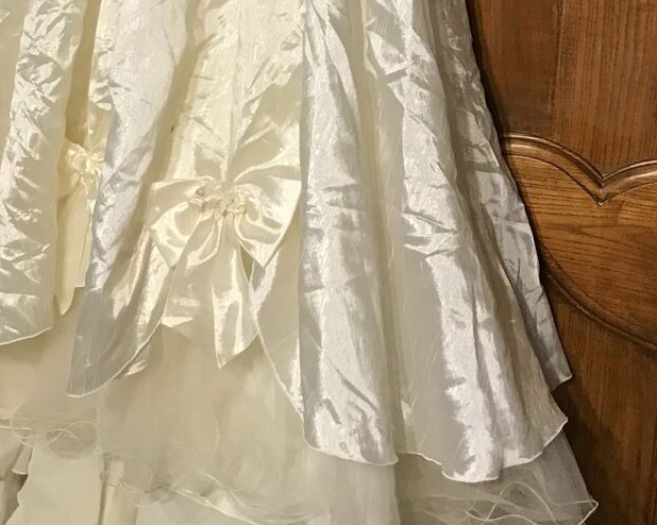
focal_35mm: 59
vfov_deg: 24.2
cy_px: -42
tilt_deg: -5.8
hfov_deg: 31.9
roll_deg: -3.3
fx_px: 1147
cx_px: 376
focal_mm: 3.99
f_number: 1.8
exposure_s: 1/17
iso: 50
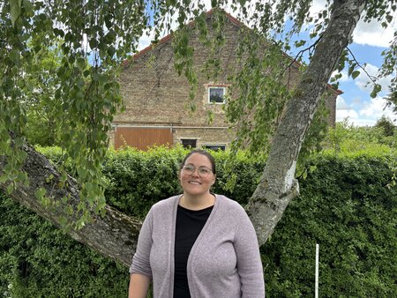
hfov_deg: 67.3
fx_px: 298
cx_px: 198
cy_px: 149
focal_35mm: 26
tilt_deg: +0.0
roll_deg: -0.7
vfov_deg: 53.1
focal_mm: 5.96
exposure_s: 1/313
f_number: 1.6
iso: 50
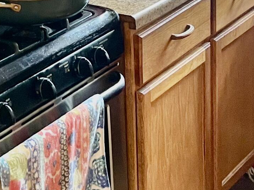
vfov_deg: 13.4
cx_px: -62
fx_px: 763
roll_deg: +4.0
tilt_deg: -12.1
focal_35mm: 104
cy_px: -99
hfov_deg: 17.8
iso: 320
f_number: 1.6
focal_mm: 5.1
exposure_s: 1/60
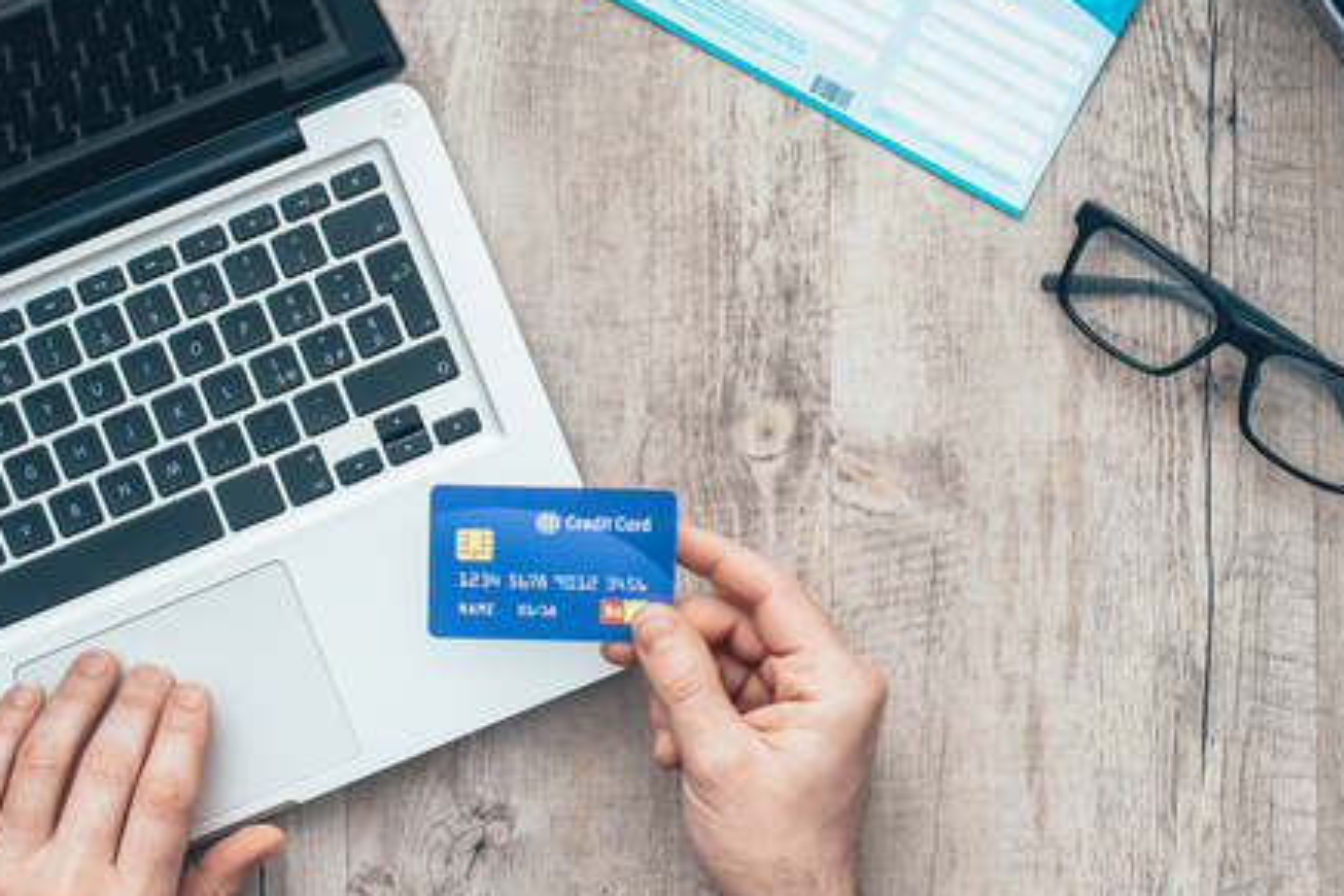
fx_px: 4293
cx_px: 783
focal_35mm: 115
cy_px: 375
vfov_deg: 11.9
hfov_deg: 17.8
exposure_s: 1/125
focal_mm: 50
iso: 100
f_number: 8
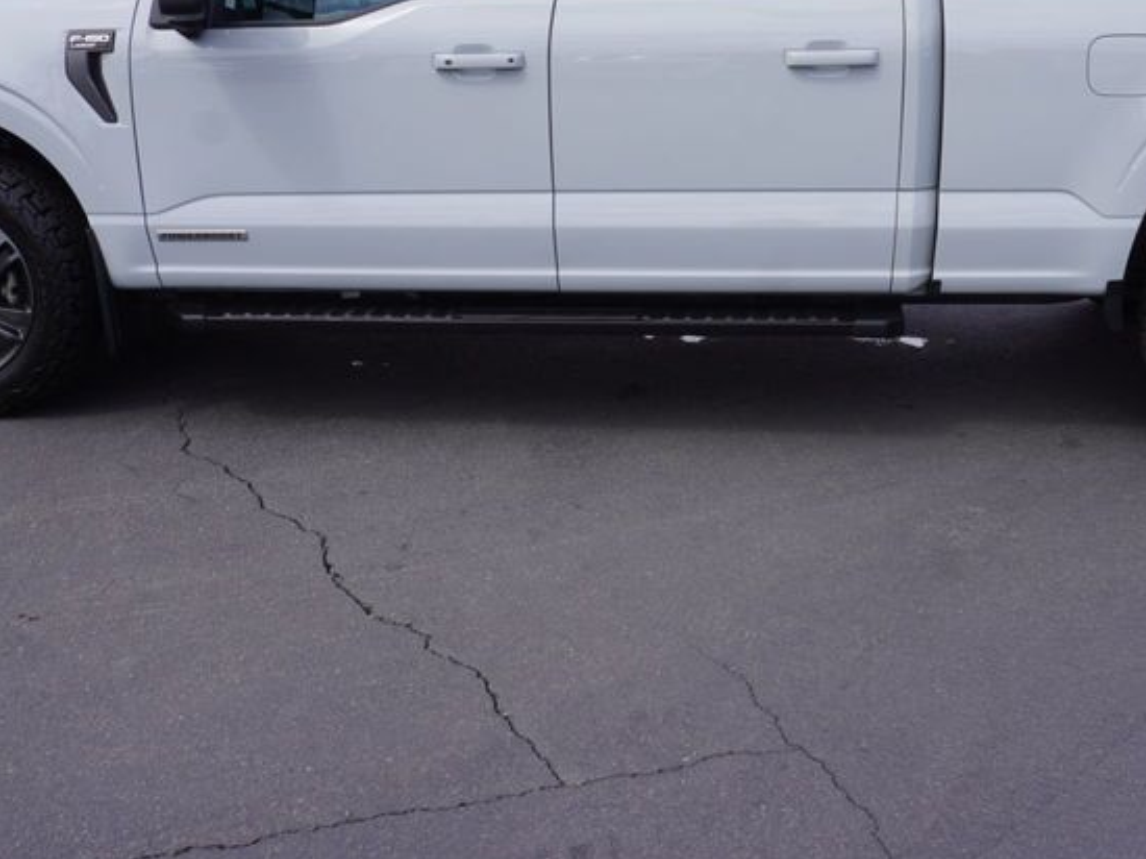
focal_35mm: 43
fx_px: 1423
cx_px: 713
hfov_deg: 43.5
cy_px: 158
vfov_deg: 32.5
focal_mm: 16
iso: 100
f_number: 10
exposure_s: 1/160
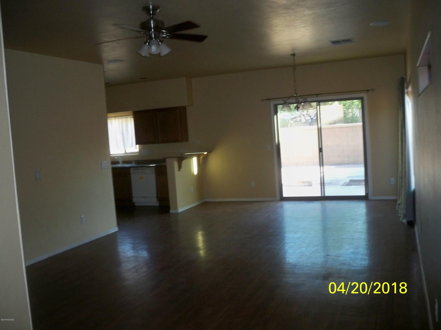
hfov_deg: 52.6
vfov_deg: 40.7
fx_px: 446
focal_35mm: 35
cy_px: 165
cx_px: 220
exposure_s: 1/60
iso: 320
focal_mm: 6.3
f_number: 3.1
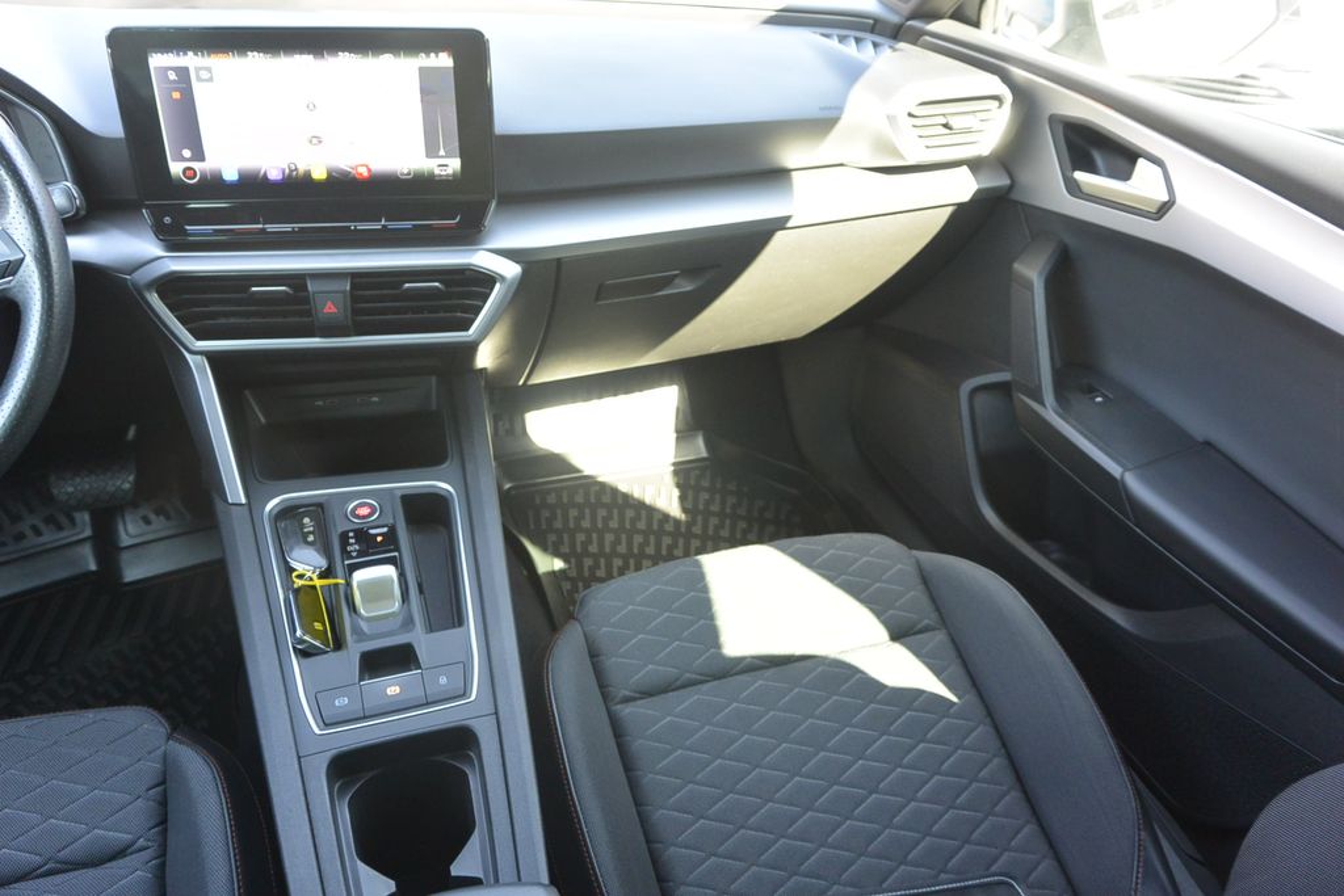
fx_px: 1008
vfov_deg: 47.9
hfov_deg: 67.4
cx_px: 672
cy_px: 448
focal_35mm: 27
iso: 400
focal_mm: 10
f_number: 3.5
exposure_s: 1/60
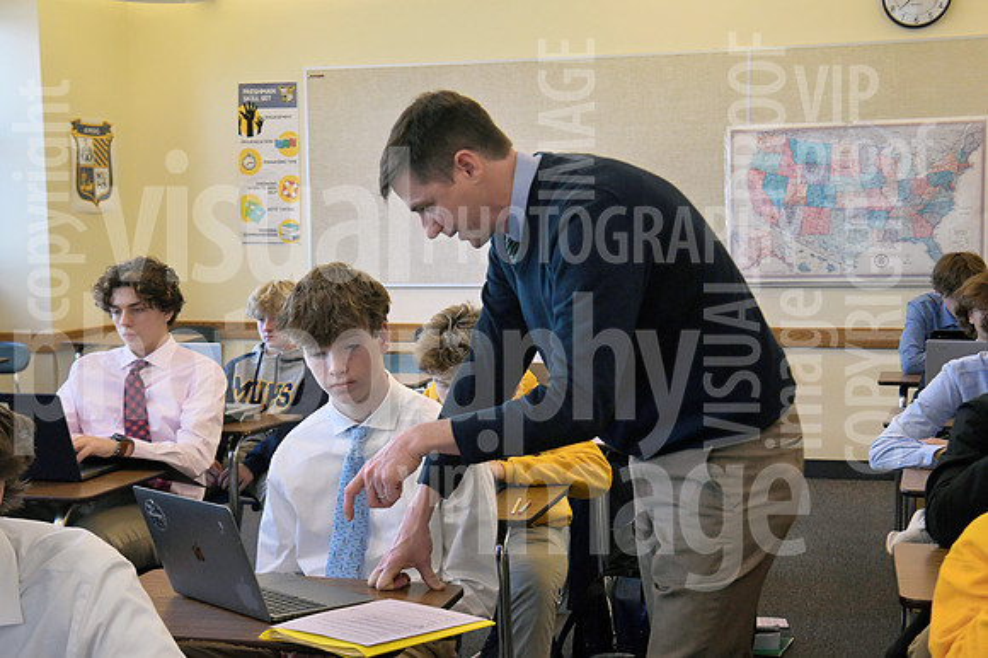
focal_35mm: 57
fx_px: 1563
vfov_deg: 23.8
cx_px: 494
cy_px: 329
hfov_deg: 35.1
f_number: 8
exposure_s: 1/250
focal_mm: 48
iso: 2000
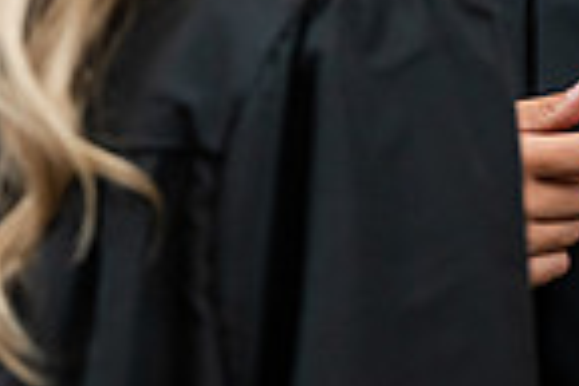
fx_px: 5757
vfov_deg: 3.8
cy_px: -316
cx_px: 680
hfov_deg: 5.7
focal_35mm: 358
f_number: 3.2
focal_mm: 89
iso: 1600
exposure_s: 1/200
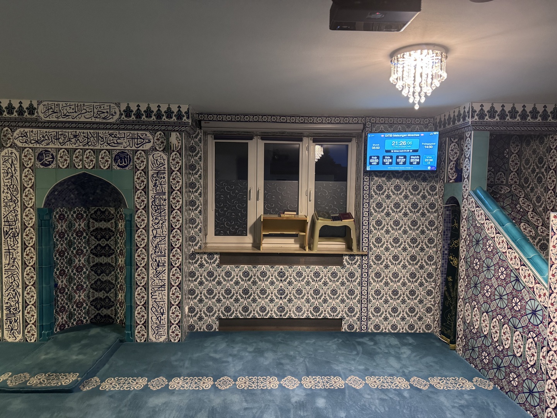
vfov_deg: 56.8
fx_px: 386
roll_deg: -0.6
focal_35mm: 24
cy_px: 209
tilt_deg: -3.4
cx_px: 278
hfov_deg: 71.6
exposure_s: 1/33
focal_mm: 6.76
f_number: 1.78
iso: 800
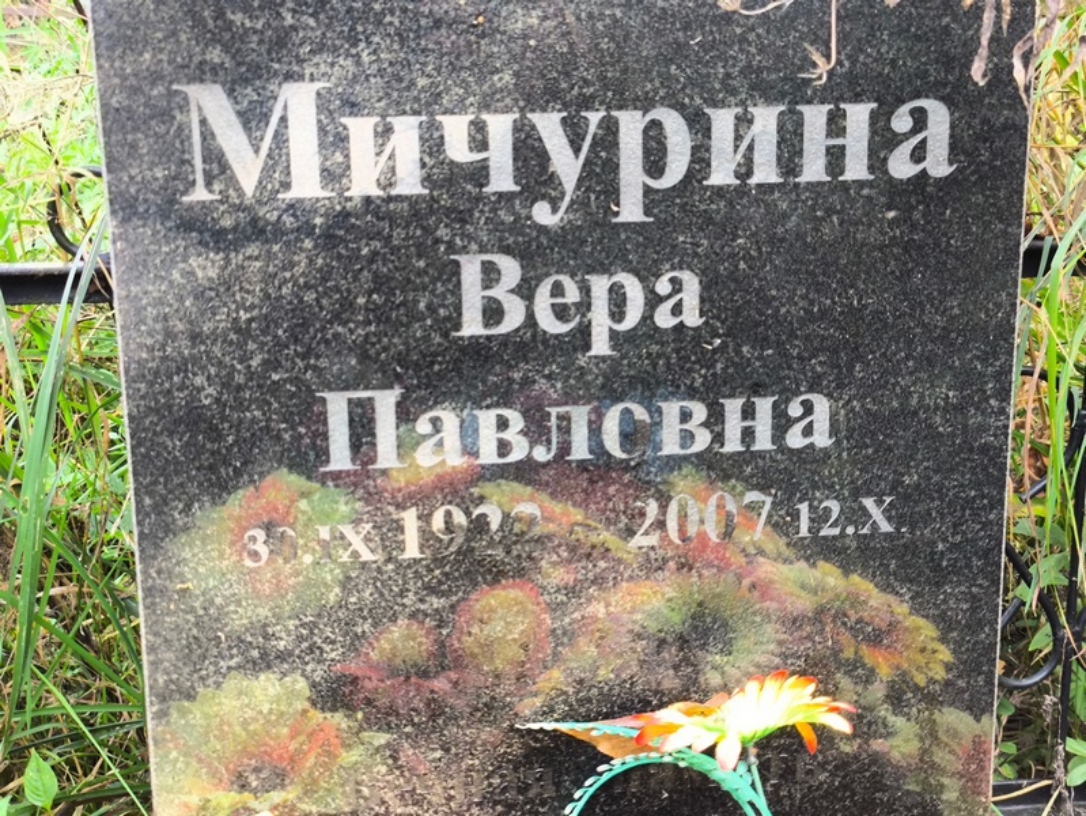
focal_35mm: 50
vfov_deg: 29.1
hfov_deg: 38.2
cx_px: 543
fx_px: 1569
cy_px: 408
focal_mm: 4.71
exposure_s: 1/60
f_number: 1.7
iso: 64
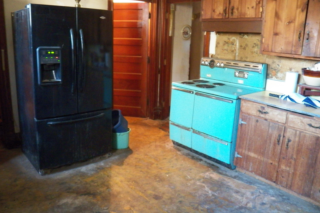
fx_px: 267
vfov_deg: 43.6
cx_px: 156
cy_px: 97
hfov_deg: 61.9
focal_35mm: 30
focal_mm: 4.9
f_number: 2.8
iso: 800
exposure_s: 1/6
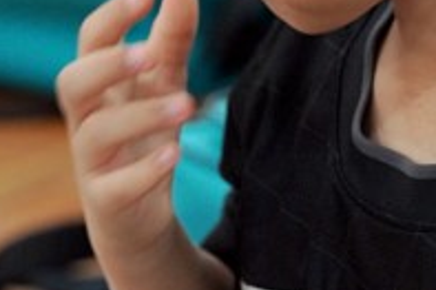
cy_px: -4
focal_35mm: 594
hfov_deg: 3.5
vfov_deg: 2.3
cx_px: 175
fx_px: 7188
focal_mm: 130
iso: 1600
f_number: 4
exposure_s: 1/160
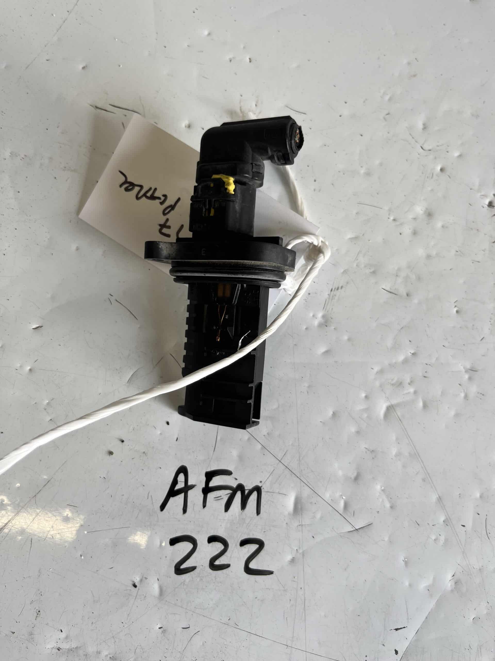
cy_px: 330
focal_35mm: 26
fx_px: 496
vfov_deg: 67.3
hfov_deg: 53.1
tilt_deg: -76.8
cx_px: 248
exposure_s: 1/142
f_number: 1.6
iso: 32
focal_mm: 5.1
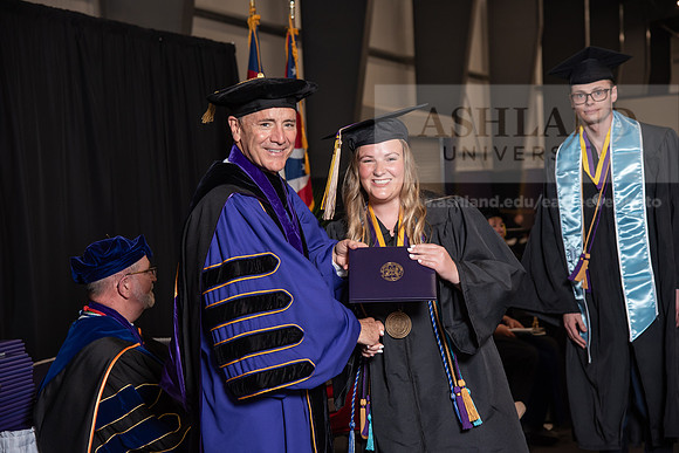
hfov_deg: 26.0
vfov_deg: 17.5
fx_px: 1471
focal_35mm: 78
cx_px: 340
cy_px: 226
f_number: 5
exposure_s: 1/200
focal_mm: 78
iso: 1000
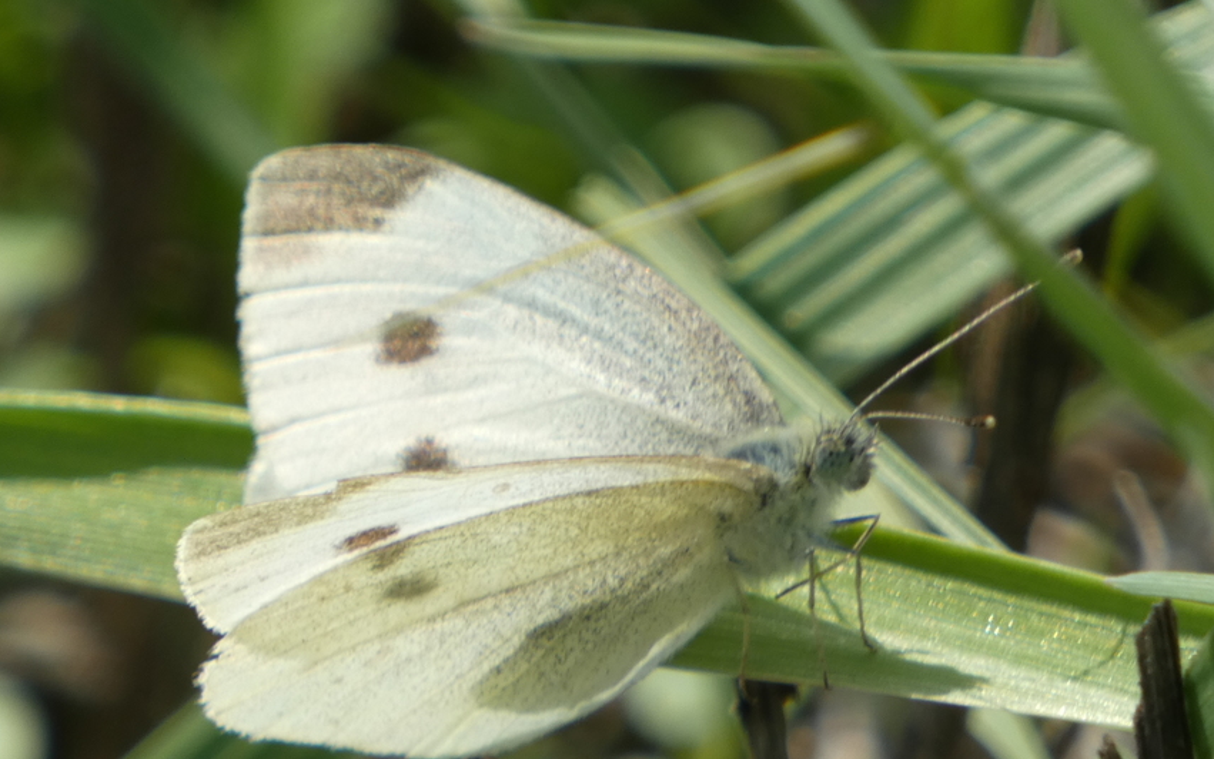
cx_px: 607
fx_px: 39804
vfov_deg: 1.1
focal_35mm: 1203
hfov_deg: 1.7
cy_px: 445
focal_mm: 202.9
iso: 80
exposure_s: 1/200
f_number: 5.7
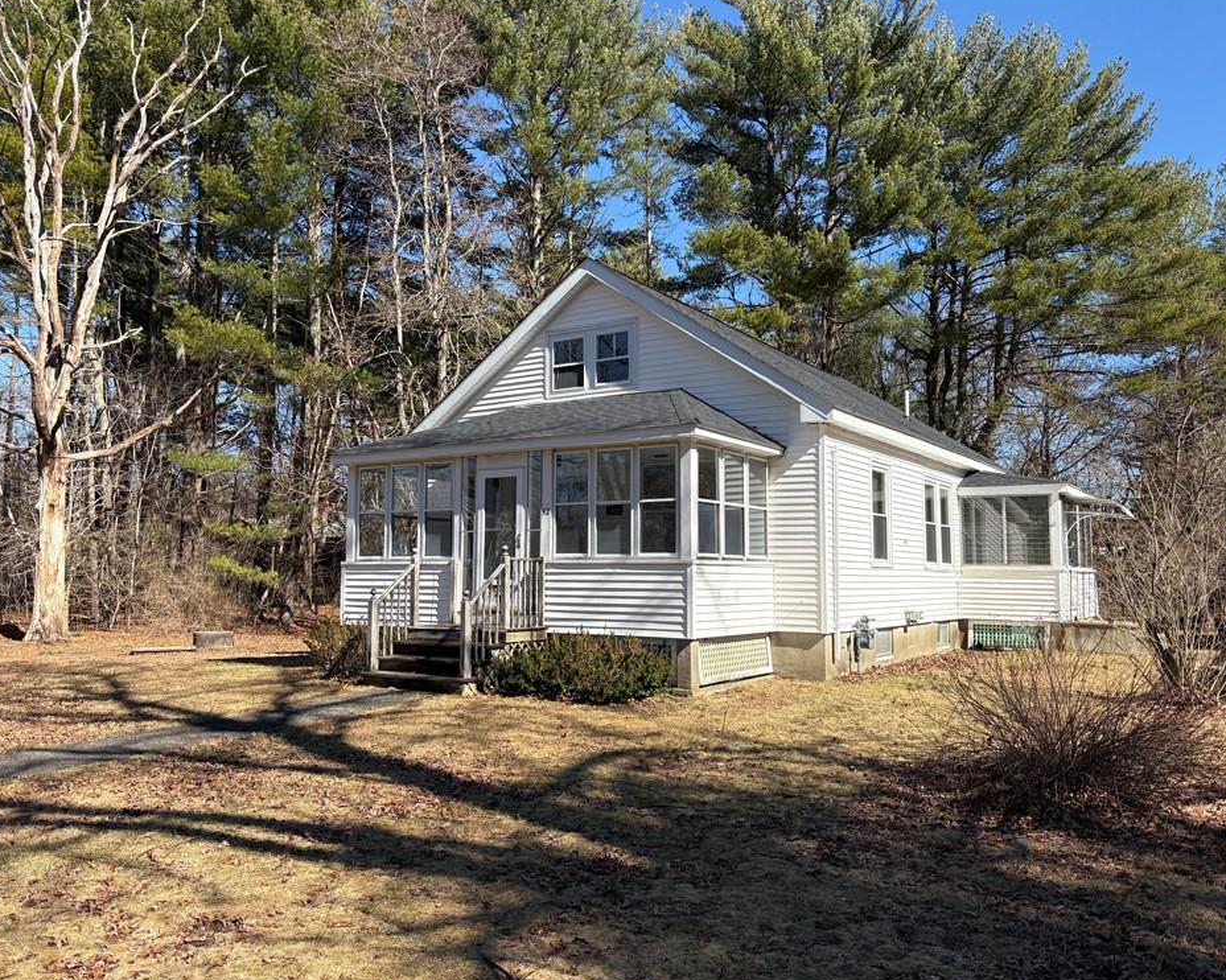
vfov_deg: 51.5
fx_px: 1016
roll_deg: +0.4
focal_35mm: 28
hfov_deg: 62.2
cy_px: 490
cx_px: 604
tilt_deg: +4.7
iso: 64
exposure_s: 1/2747
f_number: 1.6
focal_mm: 5.96
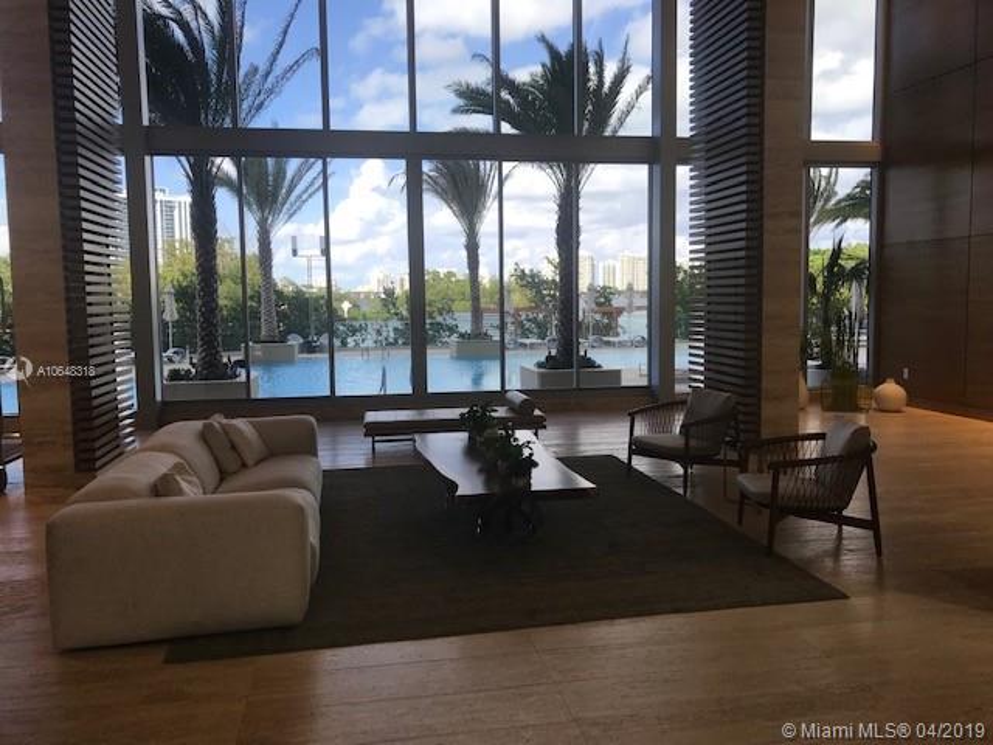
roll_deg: +0.9
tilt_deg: -3.6
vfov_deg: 49.7
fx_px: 803
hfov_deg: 63.4
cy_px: 372
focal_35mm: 28
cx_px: 496
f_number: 1.8
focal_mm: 3.99
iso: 20
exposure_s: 1/259
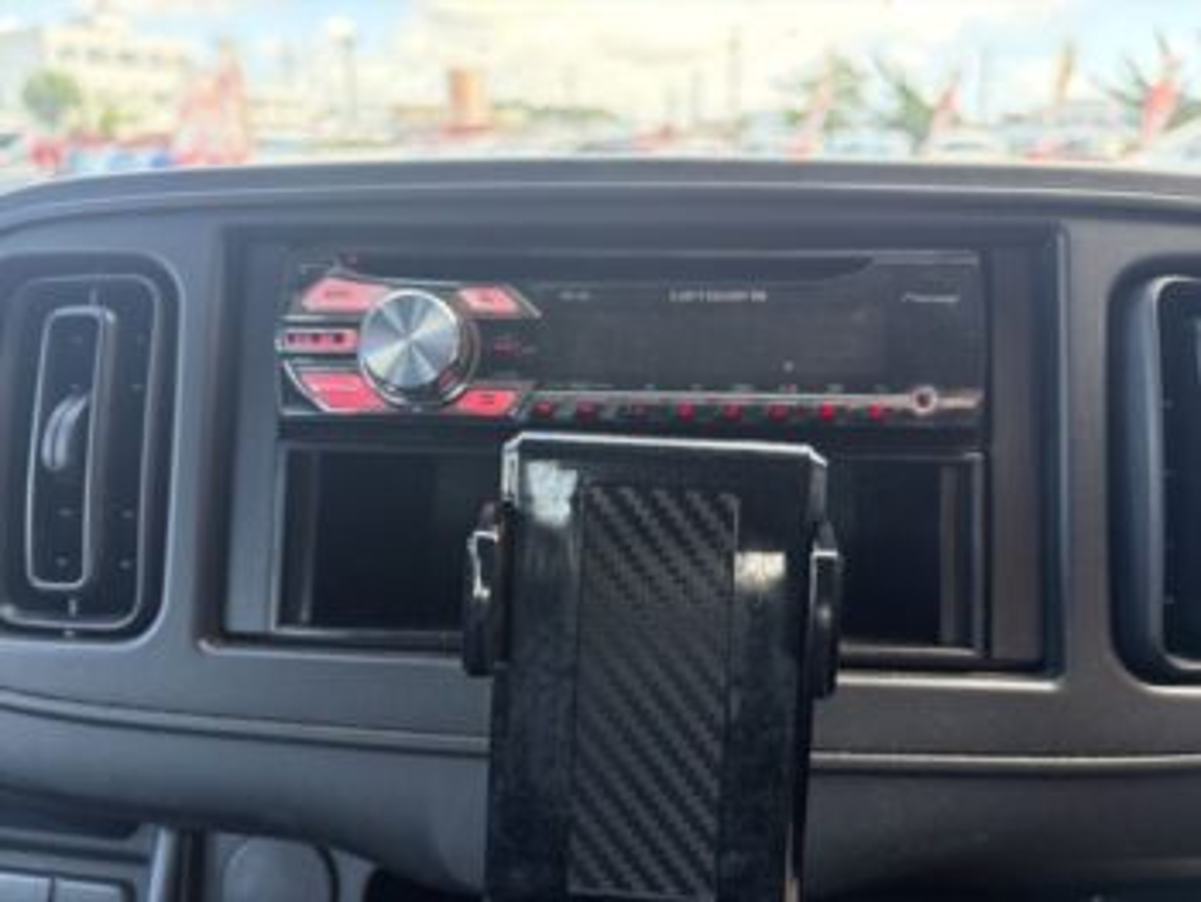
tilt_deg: -17.8
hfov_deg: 67.3
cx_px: 600
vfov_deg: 53.1
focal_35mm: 26
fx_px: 903
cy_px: 451
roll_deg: +1.9
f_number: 1.6
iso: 125
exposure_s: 1/152
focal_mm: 5.96
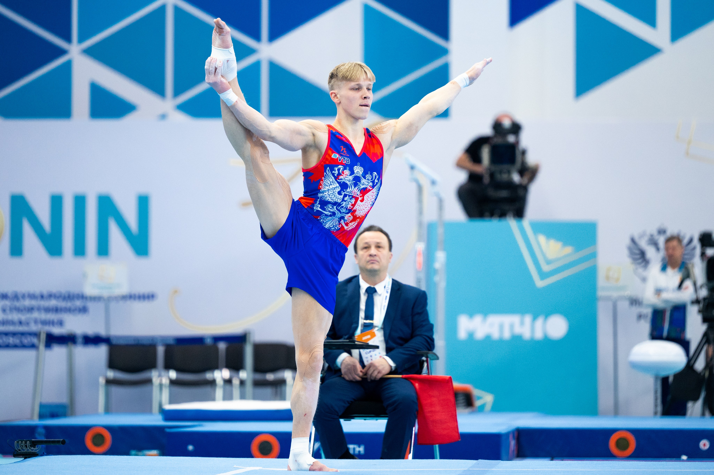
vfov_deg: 7.0
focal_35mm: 195
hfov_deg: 10.6
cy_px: 194
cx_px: 331
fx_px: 3863
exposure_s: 1/1250
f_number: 2.8
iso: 2500
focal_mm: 165
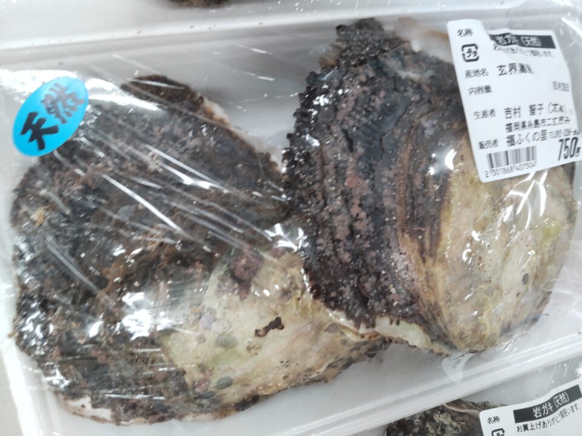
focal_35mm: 24
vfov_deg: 56.8
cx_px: 291
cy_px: 218
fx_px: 404
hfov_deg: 71.6
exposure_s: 1/50
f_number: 2
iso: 188
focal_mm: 3.43
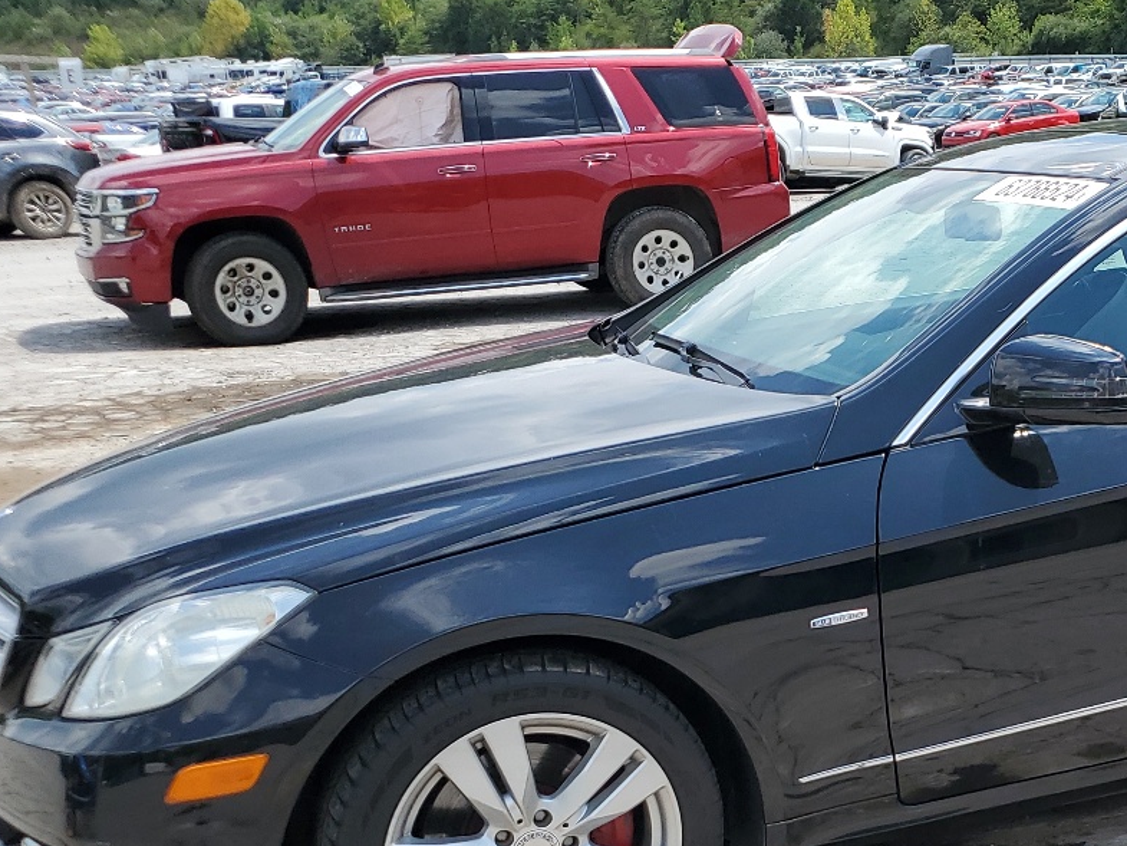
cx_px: 968
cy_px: 757
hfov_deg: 34.6
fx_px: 1726
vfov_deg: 26.6
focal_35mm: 53
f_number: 1.5
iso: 50
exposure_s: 1/2500
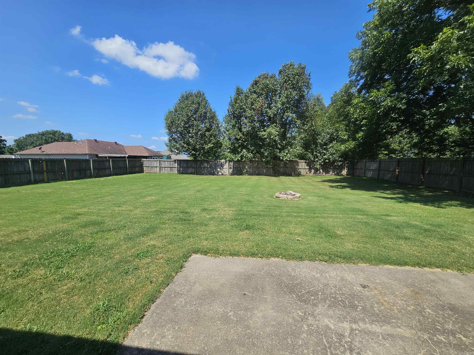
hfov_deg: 106.2
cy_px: 178
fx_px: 178
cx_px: 237
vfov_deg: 89.9
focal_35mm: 13
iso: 50
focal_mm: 2.2
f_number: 2.2
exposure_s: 1/2246
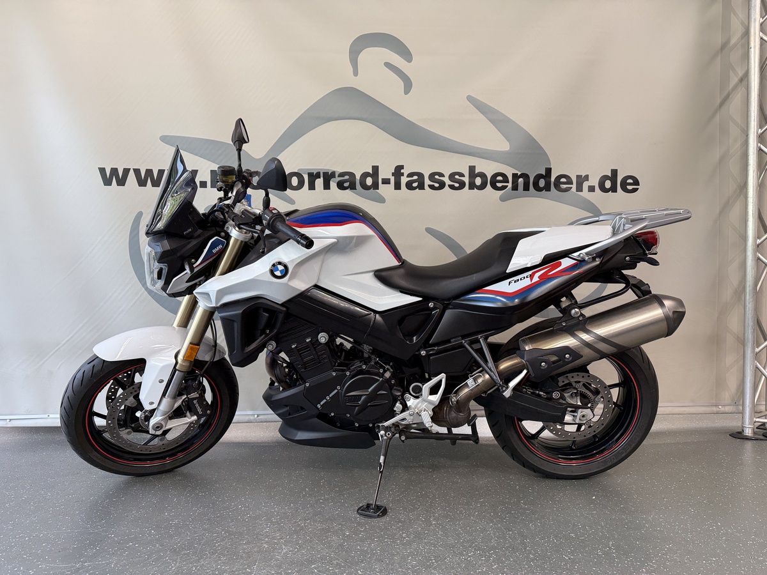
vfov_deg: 56.8
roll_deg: -0.5
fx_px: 532
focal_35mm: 24
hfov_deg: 71.6
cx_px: 384
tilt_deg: -1.0
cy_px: 288
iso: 125
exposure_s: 1/100
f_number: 1.78
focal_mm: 6.76
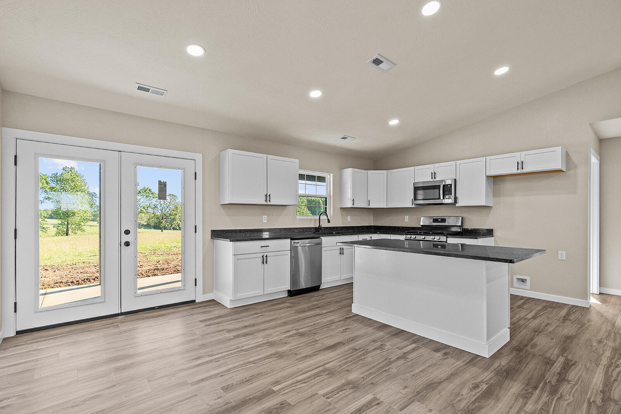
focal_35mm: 17
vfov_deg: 70.5
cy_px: 207
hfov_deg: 93.3
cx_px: 310
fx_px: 293
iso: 1250
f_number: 5
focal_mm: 17
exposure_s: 1/40
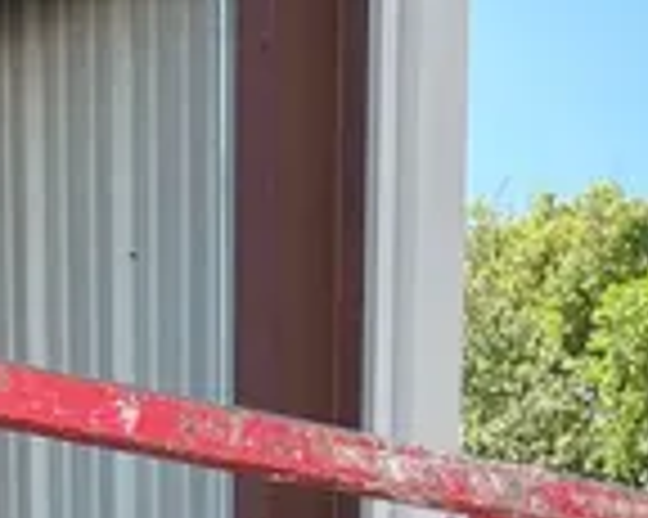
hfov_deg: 14.9
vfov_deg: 9.3
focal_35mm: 129
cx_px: 238
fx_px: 2472
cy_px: 1592
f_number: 1.6
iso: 50
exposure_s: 1/584
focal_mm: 4.2
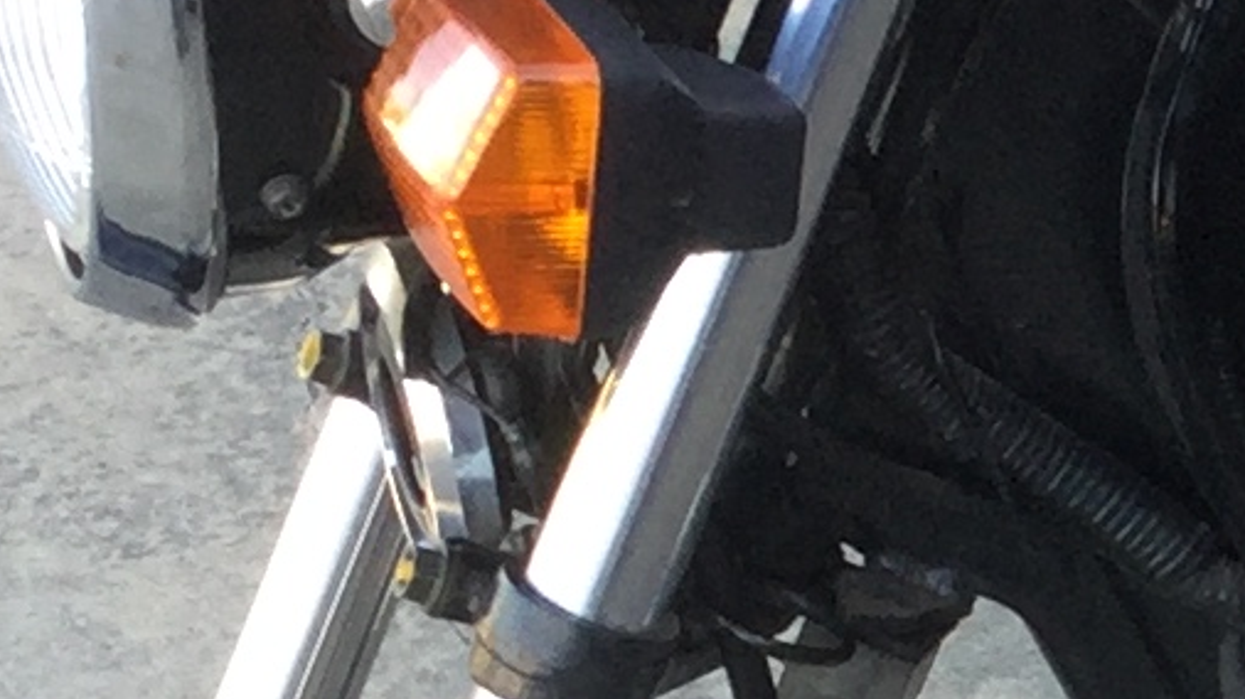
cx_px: 2182
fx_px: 7193
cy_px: 839
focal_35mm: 218
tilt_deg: -26.8
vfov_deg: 5.5
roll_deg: -0.1
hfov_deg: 9.5
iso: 25
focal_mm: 3.3
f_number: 2.4
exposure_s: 1/50
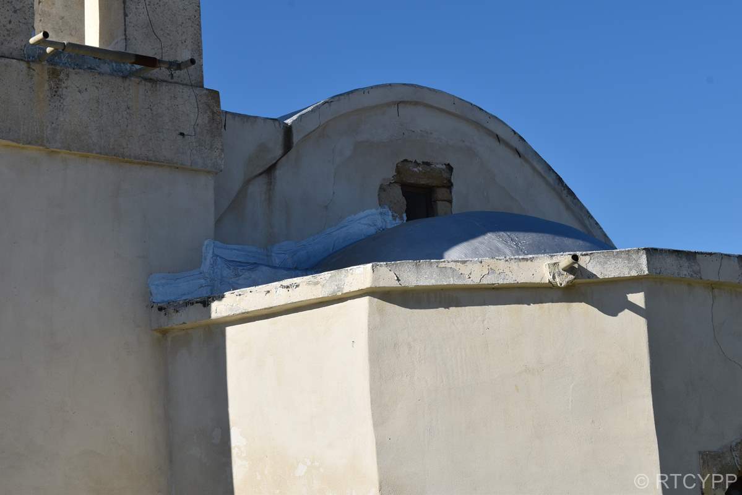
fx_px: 1701
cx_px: 371
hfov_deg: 24.6
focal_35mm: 82
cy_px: 248
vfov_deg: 16.6
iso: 100
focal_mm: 55
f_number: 14
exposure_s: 1/200
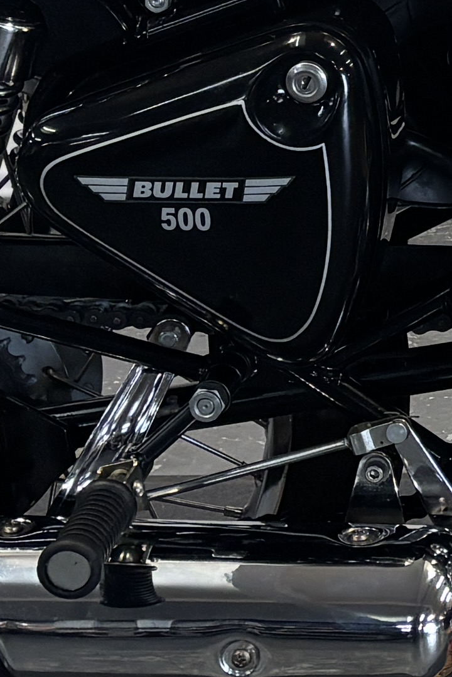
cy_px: -327
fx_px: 2693
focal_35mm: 143
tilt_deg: -8.8
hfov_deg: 9.0
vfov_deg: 13.5
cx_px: 924
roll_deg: +0.9
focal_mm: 5.96
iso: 100
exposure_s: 1/100
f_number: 1.6
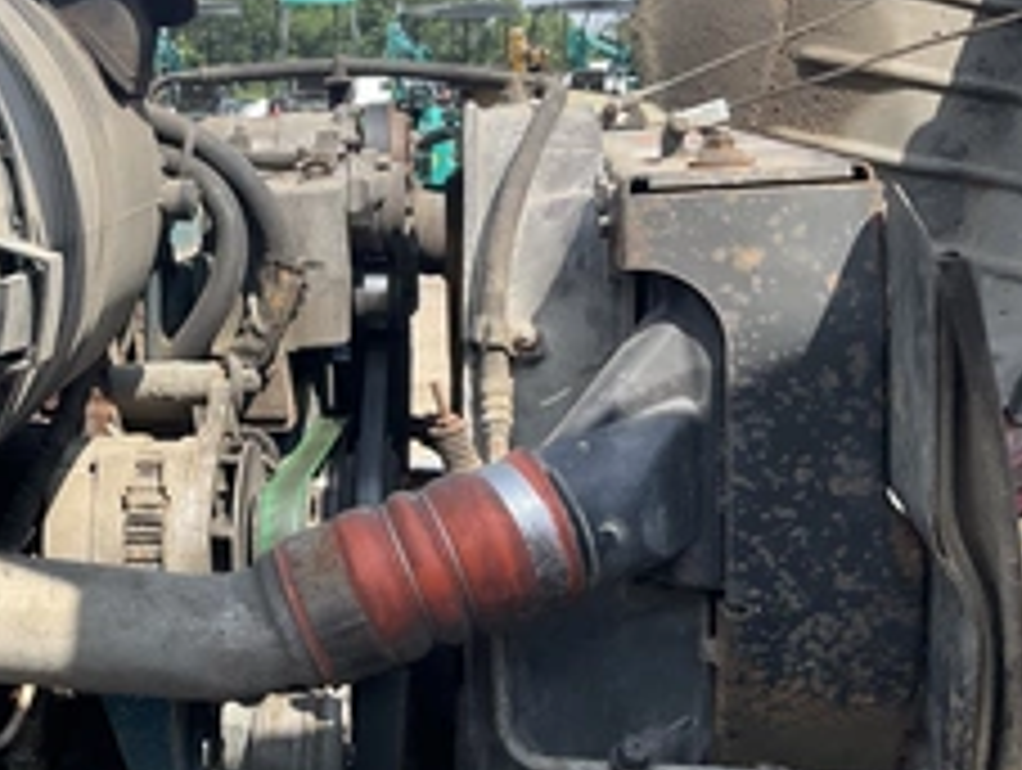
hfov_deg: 35.6
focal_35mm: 51
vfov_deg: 28.6
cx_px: 135
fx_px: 1508
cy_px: 396
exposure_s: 1/700
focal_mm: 3
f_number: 1.8
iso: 25
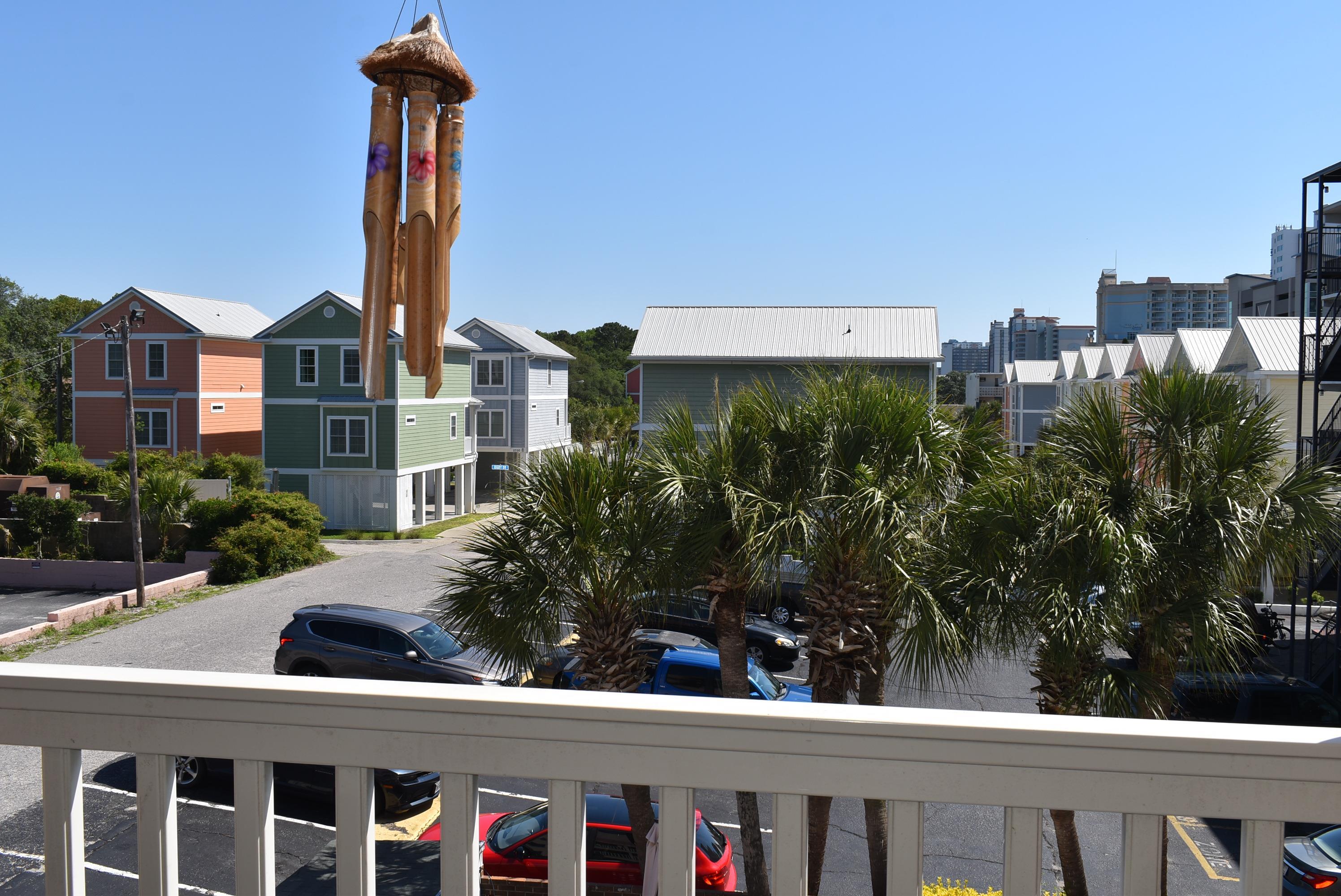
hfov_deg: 55.1
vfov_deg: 38.4
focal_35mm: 34
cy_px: 448
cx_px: 670
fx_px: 1286
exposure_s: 1/200
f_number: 11
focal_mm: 23
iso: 100
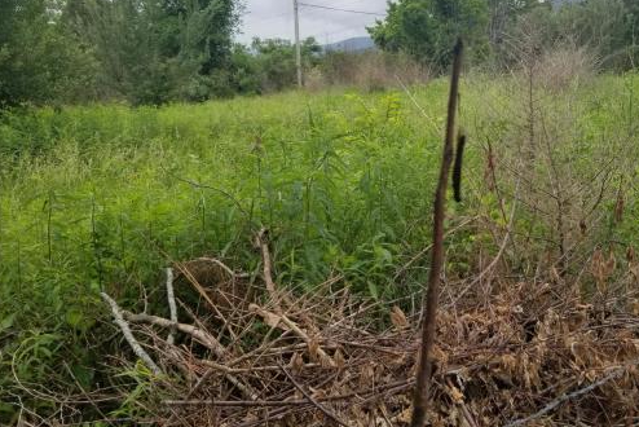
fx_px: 622
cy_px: 158
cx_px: 385
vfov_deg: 37.7
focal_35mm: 35
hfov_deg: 54.0
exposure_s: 1/1168
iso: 50
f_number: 1.7
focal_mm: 4.3
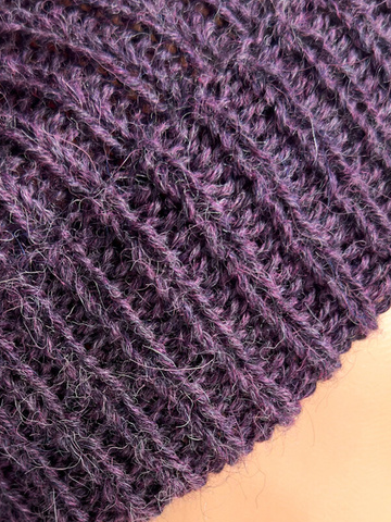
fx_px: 904
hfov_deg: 24.3
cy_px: 450
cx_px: 134
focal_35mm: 60
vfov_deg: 31.0
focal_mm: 6.86
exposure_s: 1/60
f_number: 1.8
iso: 200
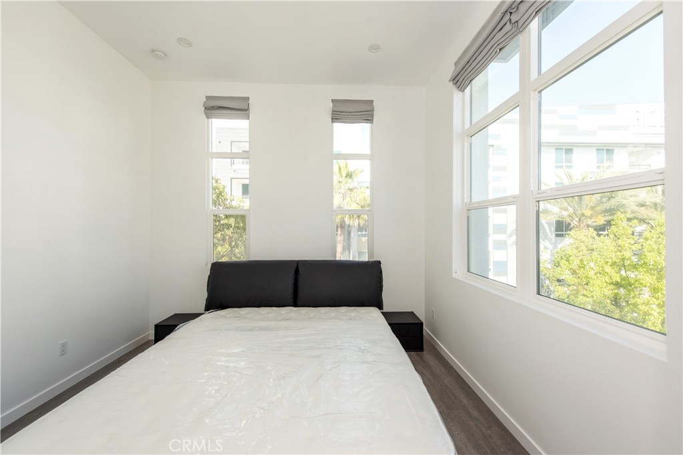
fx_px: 266
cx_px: 342
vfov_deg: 81.2
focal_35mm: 14
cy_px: 228
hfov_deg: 104.2
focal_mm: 14
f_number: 5.6
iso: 110
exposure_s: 1/125
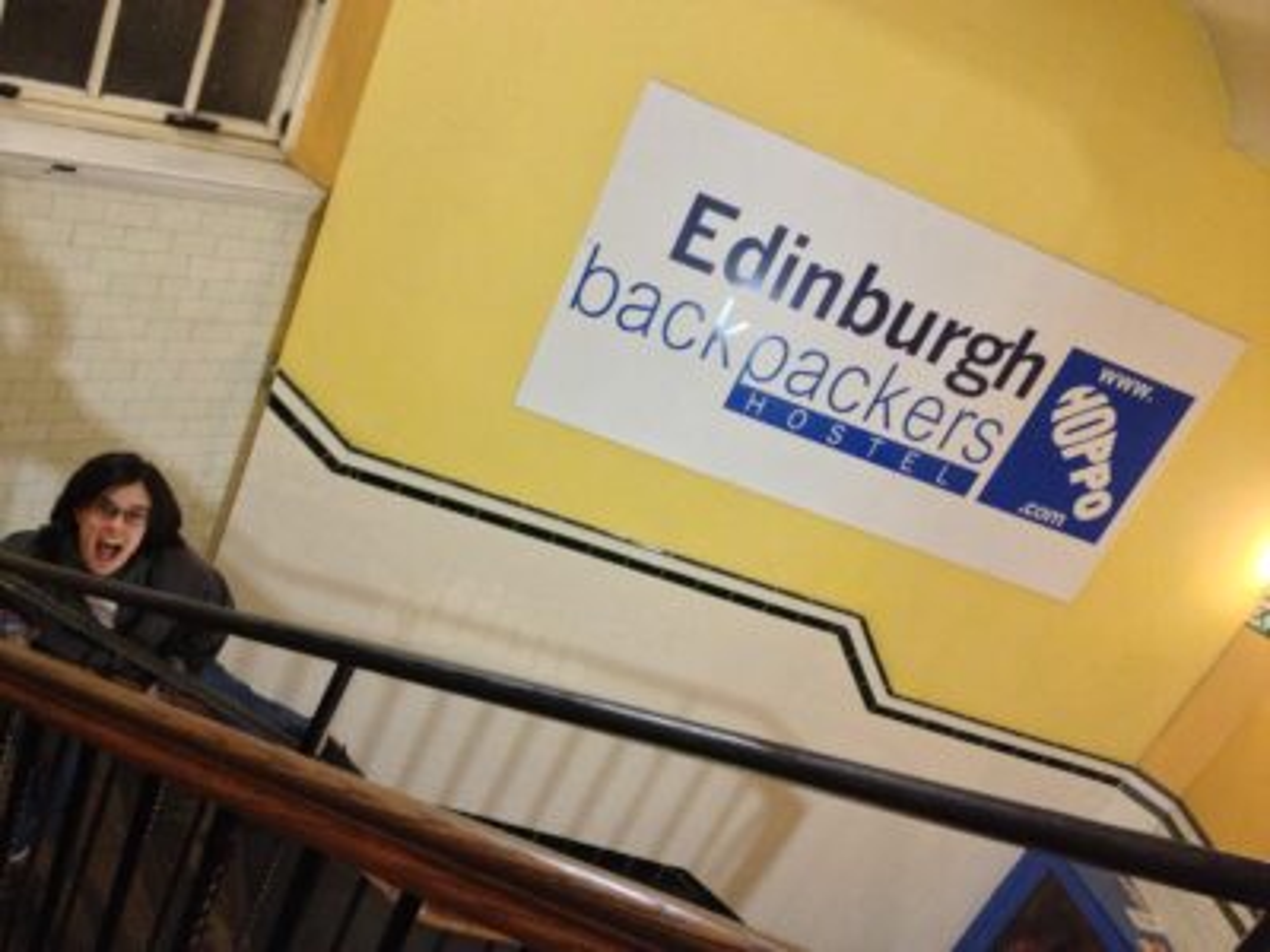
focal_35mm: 35
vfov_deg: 40.7
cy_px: 476
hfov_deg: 52.6
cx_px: 635
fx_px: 1284
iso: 500
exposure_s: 1/15
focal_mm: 4.28
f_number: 2.4
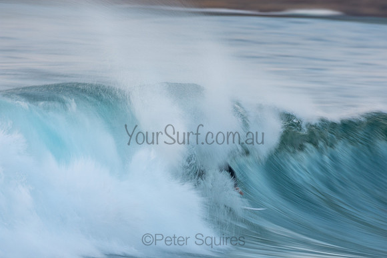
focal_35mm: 750
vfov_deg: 1.8
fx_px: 8064
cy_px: 129
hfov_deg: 2.7
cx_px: 194
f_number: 9
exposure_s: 1/20
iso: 100
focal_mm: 500
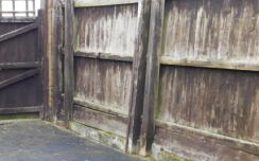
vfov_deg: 16.9
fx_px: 536
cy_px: 139
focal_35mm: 76
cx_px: 55
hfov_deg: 26.7
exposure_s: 1/100
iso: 125
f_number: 3.2
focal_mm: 5.3
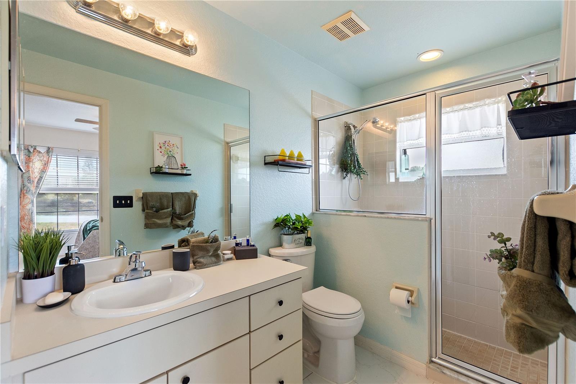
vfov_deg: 77.3
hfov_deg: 100.4
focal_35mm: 15
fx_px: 240
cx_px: 288
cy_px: 192
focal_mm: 10
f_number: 4.5
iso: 400
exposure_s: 1/6
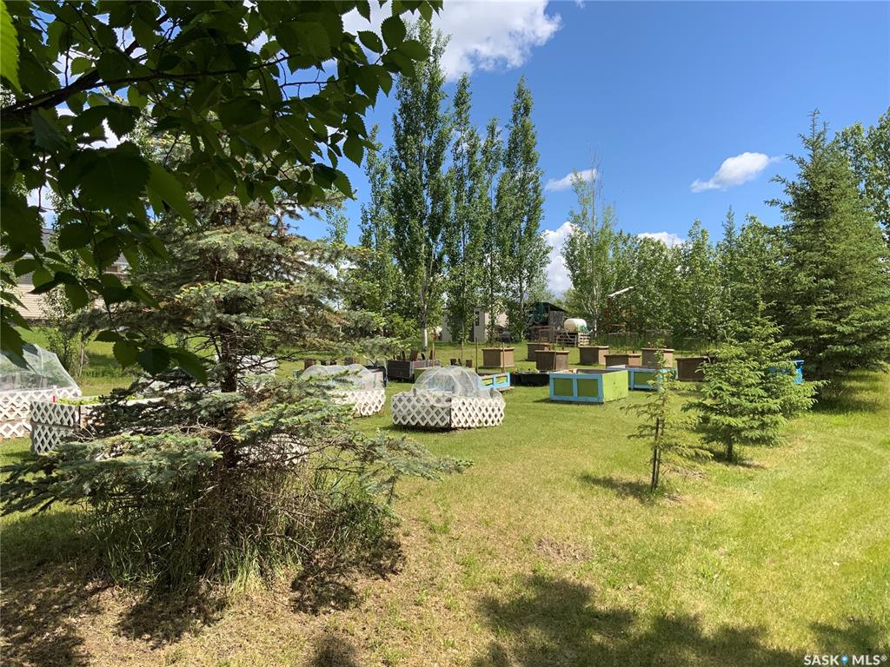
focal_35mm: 29
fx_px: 746
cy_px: 334
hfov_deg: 61.7
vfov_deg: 48.2
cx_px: 445
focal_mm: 3
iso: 16
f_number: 1.8
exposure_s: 1/1412
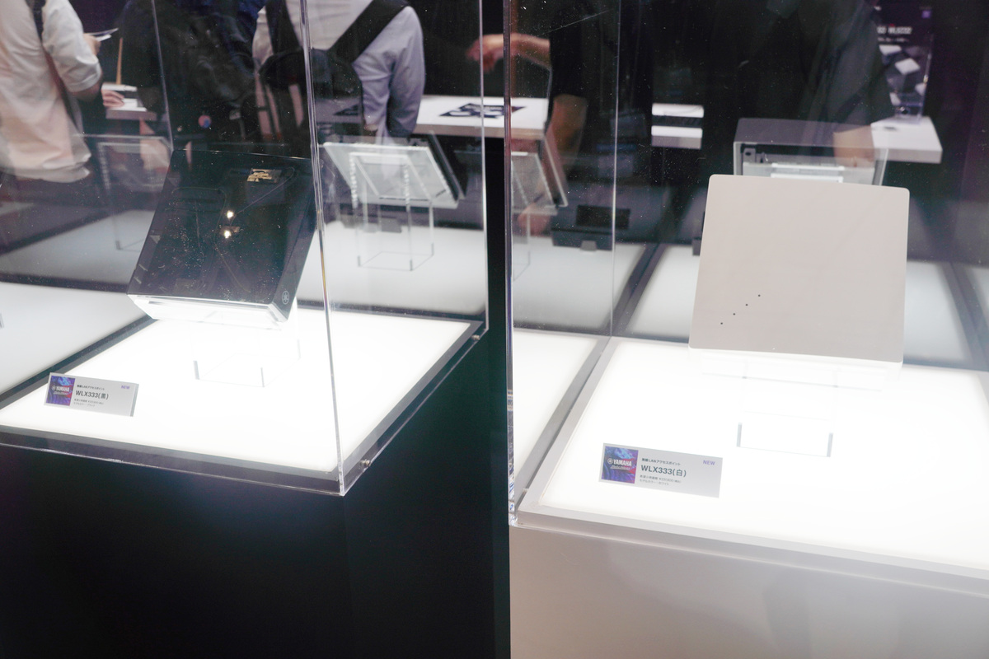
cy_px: 330
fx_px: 948
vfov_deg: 38.4
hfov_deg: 55.1
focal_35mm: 34
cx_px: 494
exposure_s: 1/60
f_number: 5
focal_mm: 23
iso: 100
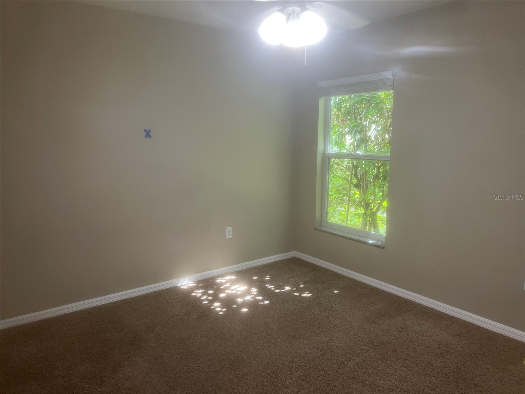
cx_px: 262
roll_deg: +0.3
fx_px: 394
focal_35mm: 26
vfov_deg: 53.1
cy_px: 197
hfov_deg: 67.3
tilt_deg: -8.2
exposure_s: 1/60
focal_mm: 5.7
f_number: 1.5
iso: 64
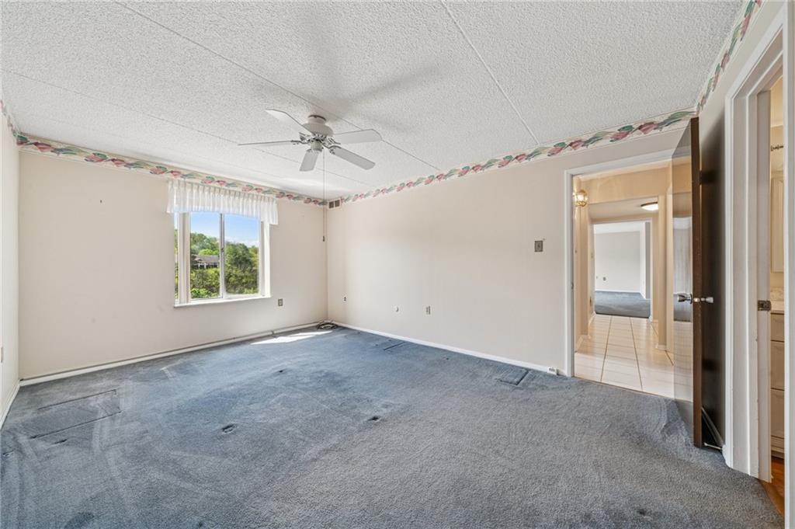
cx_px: 398
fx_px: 265
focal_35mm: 12
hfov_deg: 112.7
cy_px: 264
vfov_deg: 89.9
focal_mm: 12
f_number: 11
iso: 200
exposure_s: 1/15
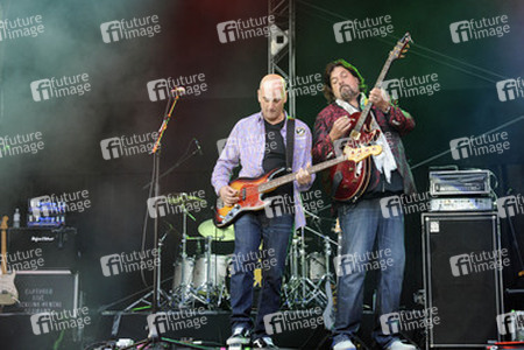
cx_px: 262
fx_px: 1019
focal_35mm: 70
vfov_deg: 19.5
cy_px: 175
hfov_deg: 28.8
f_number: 5.6
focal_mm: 70
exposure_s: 1/160
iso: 1600
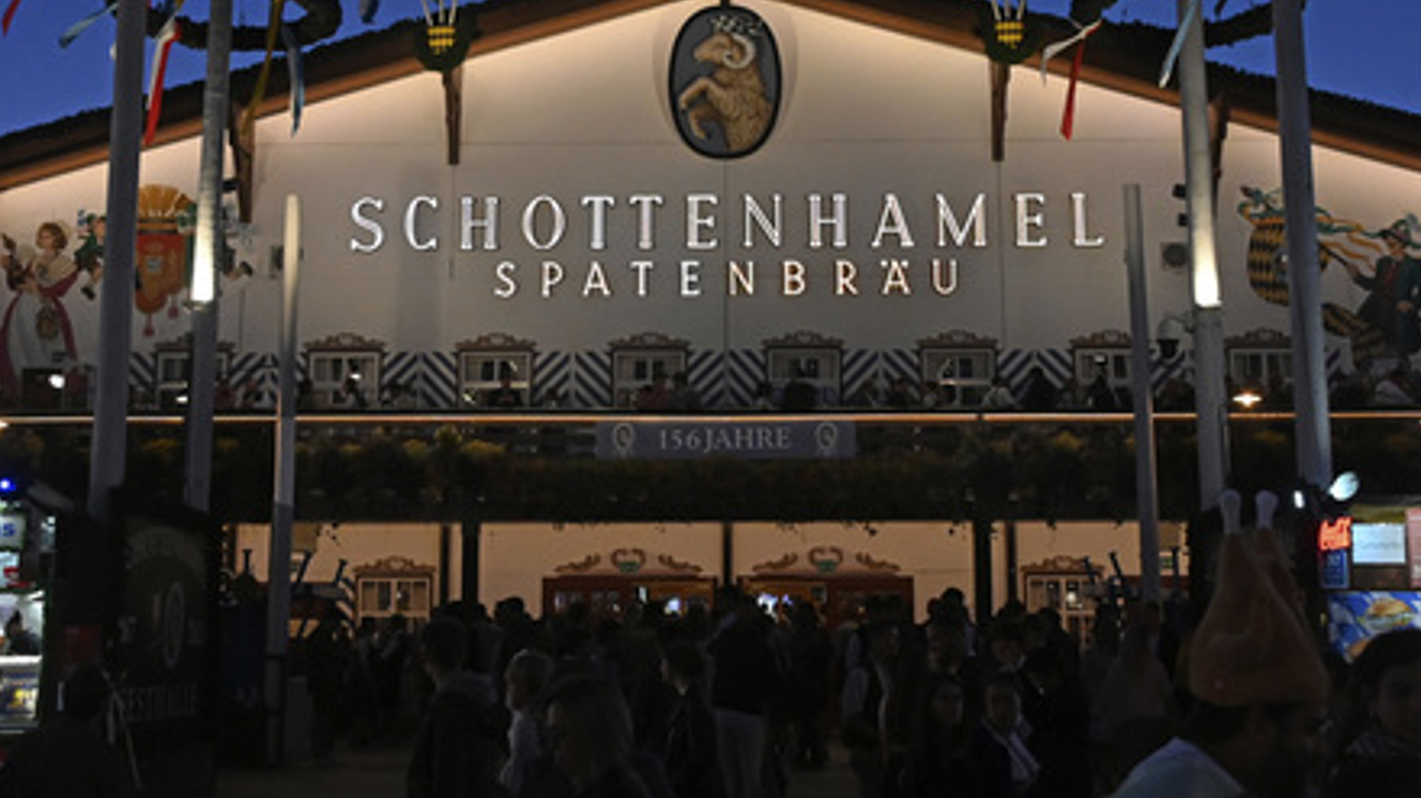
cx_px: 723
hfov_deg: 45.5
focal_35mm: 45
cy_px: 317
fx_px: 1695
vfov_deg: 26.4
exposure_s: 1/250
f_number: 8
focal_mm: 28
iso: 5000
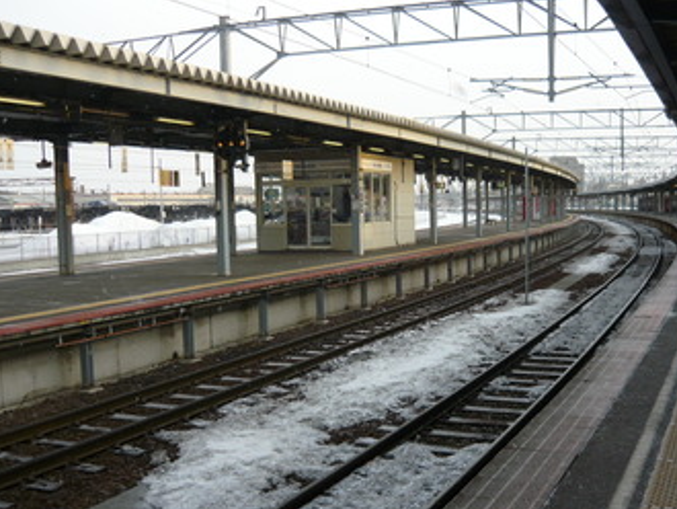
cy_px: 288
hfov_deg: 44.5
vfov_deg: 34.3
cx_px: 412
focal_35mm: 42
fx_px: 822
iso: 100
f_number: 2.8
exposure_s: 1/160
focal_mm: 5.5
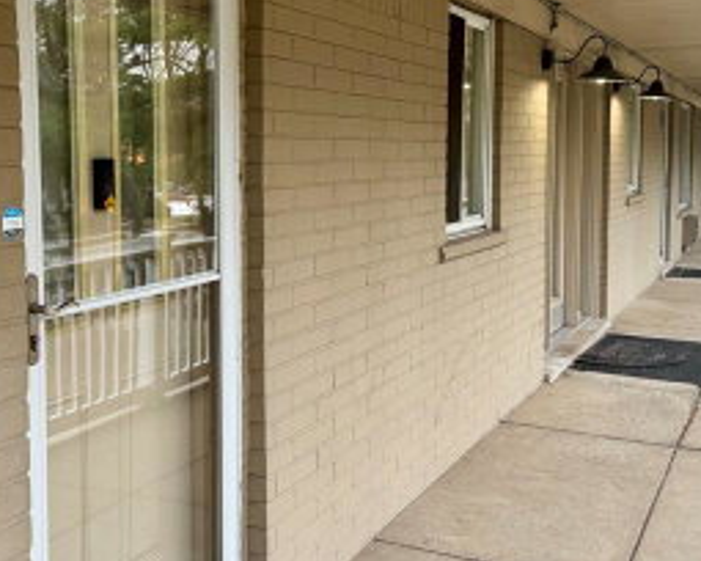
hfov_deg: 39.2
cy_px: 242
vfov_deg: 32.0
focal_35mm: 47
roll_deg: +0.9
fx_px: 975
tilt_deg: -5.1
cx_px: 250
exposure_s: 1/121
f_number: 1.78
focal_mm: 6.76
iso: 160
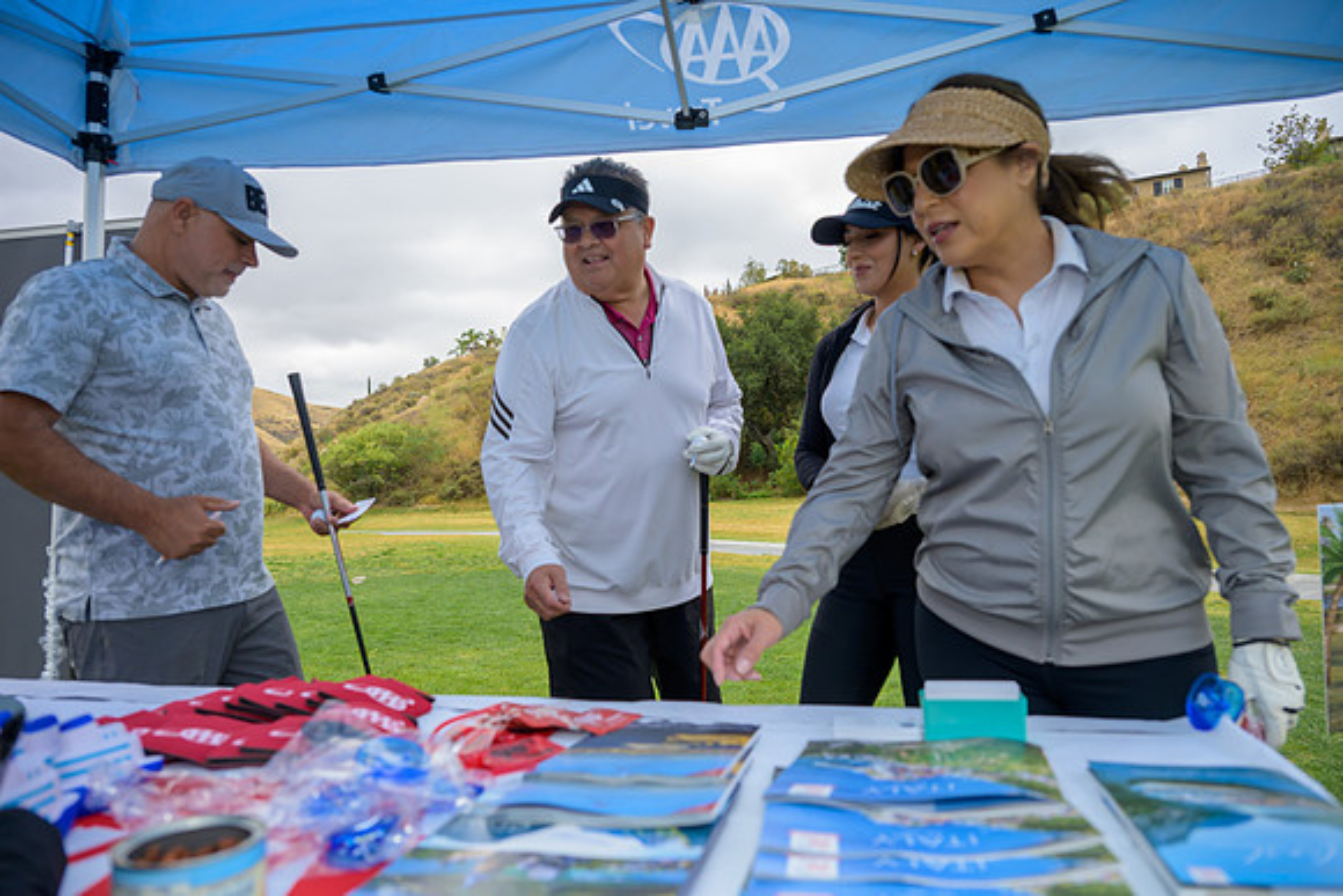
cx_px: 672
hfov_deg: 73.7
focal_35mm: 24
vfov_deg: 53.2
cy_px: 448
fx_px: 896
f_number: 4
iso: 800
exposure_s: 1/2500
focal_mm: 24
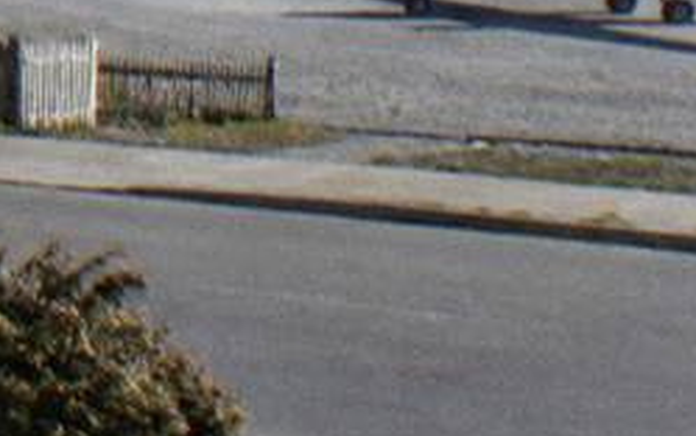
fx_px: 3644
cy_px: -48
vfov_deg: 6.8
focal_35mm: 192
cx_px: 0
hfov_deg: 10.8
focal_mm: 47
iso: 200
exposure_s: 1/125
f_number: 9
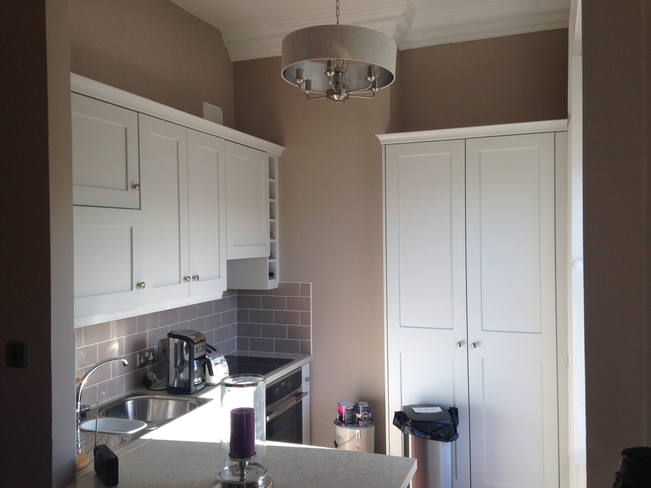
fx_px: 621
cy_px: 244
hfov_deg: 55.4
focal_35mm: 33
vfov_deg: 42.9
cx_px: 326
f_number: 2.4
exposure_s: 1/223
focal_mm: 4.12
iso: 50
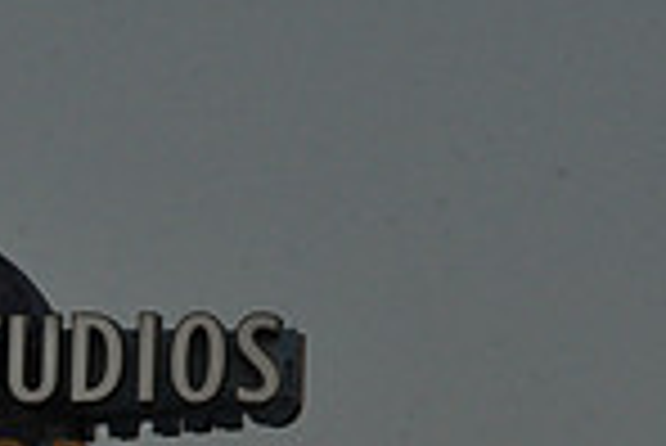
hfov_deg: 2.9
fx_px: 13055
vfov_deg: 2.0
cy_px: 779
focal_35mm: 705
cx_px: -153
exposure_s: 1/800
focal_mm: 180
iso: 1600
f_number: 14
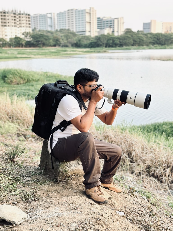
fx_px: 320
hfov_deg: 30.3
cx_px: 86
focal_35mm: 48
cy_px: 116
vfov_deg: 39.7
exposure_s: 1/221
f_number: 1.78
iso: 80
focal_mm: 6.86
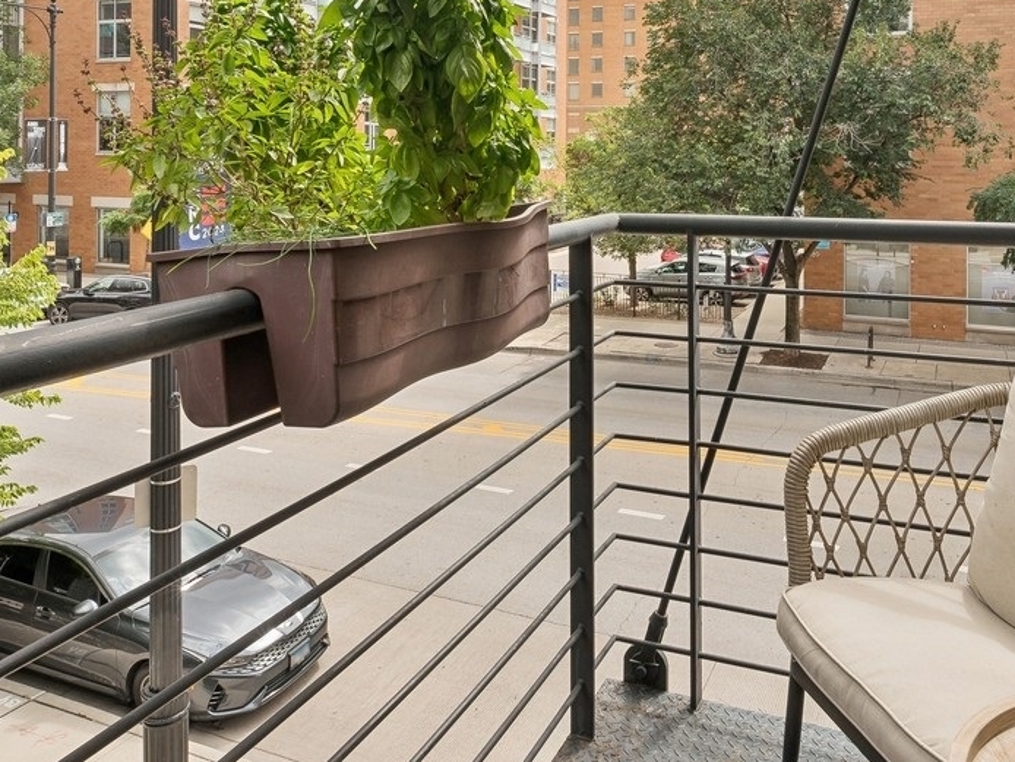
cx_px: 591
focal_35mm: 31
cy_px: 174
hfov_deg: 58.0
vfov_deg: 43.7
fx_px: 909
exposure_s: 1/25
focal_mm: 14
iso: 100
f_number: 13
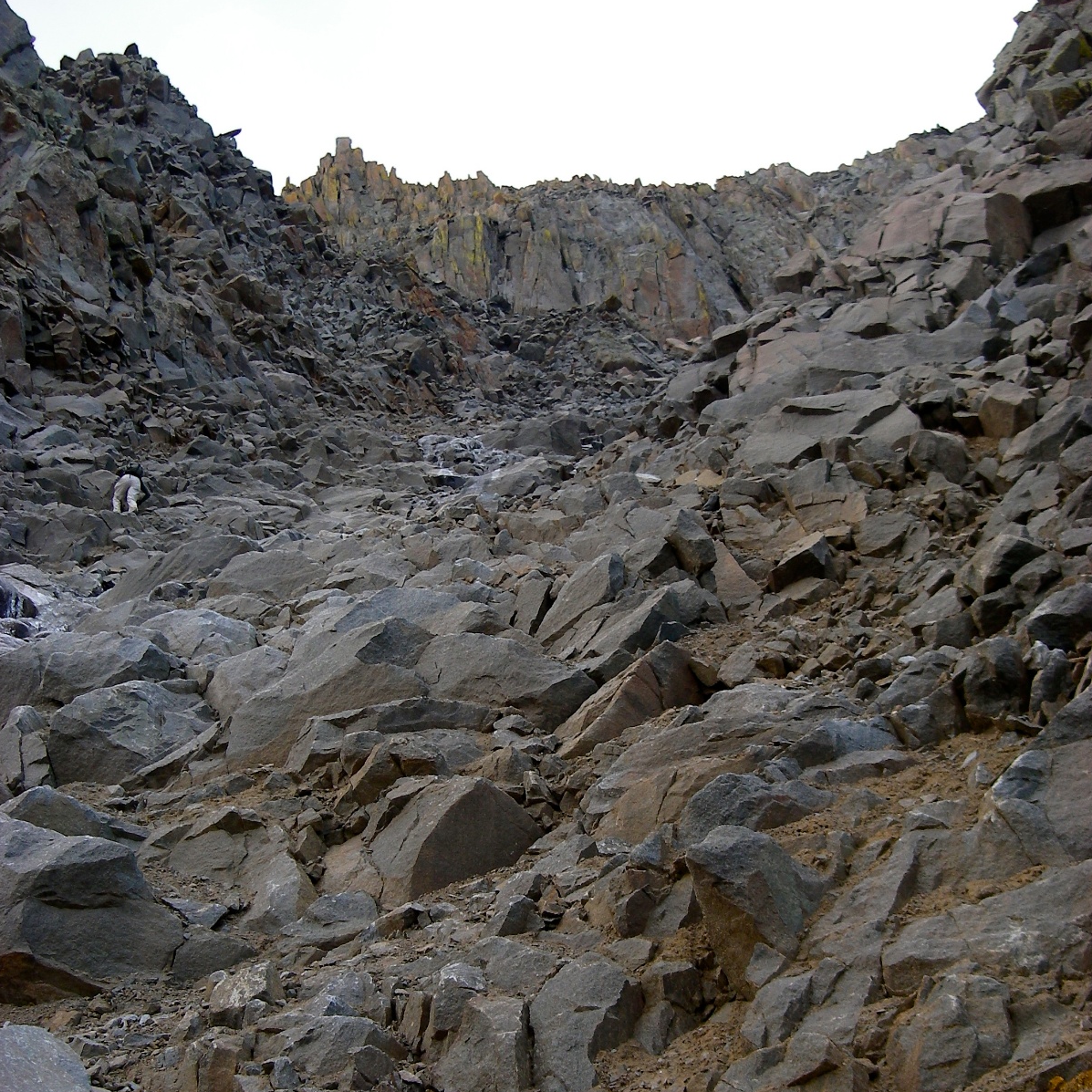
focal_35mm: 65
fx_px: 2320
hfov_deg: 26.5
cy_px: 637
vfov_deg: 26.5
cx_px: 546
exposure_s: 1/100
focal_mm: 9.2
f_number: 3.6
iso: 64
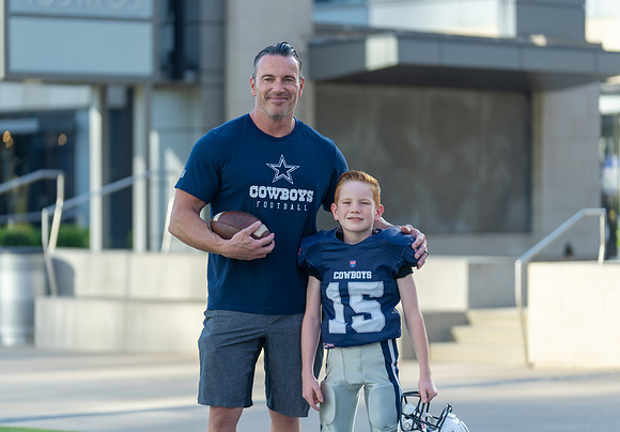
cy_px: 216
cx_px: 296
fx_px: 2517
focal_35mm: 144
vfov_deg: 9.8
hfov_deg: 14.0
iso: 100
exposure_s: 1/500
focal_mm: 135
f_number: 2.8
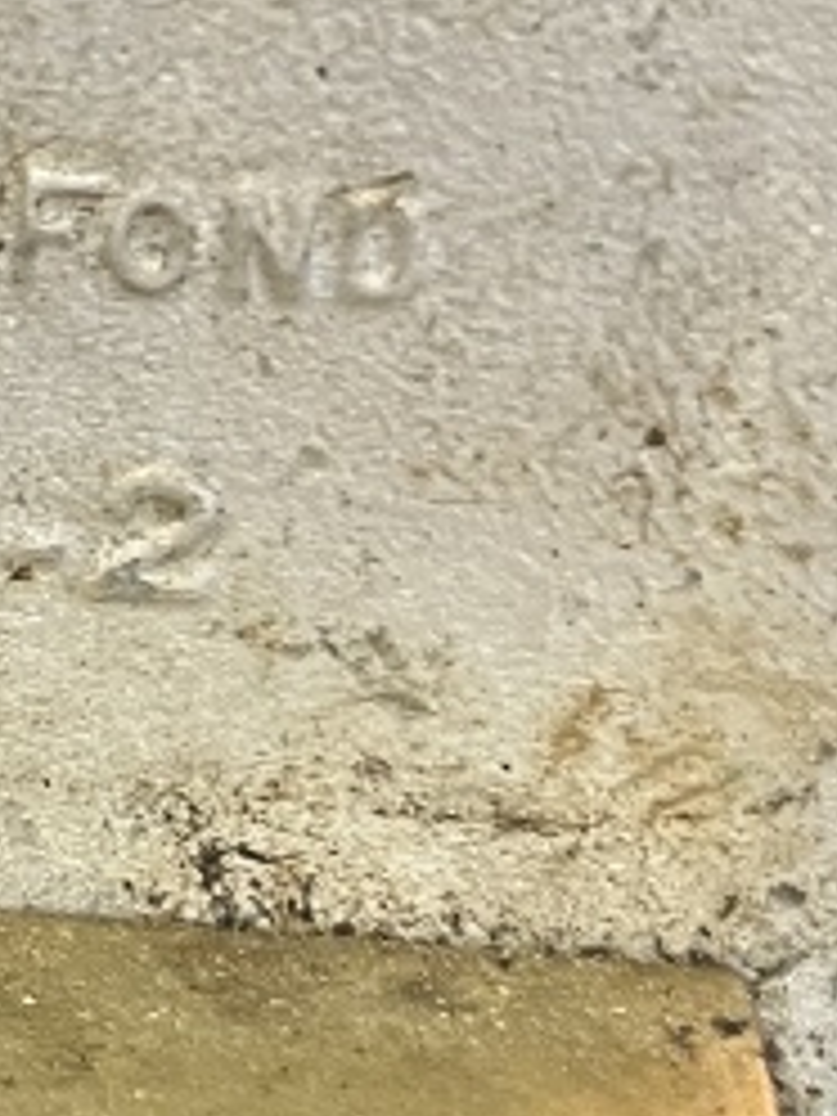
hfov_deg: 11.2
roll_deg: -2.2
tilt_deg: -30.9
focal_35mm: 126
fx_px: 4062
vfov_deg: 15.6
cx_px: -468
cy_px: 747
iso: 200
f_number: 1.6
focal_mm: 5.1
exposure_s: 1/50
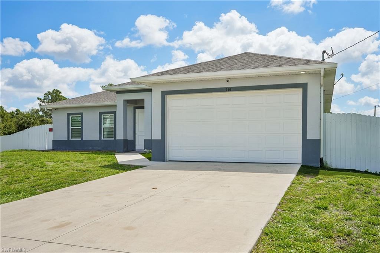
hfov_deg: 58.7
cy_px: 126
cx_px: 190
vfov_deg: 41.1
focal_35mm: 32
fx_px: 338
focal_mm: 32
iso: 400
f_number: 8
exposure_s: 1/2000
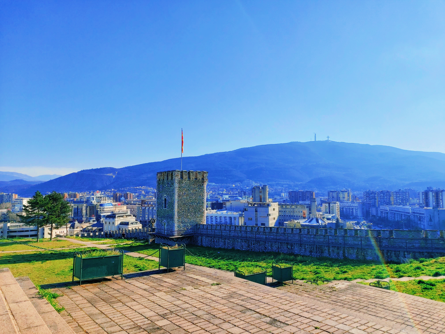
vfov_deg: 54.9
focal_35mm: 25
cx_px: 222
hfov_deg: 69.4
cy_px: 167
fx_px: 321
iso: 50
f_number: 2
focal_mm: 4.58
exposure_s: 1/1790
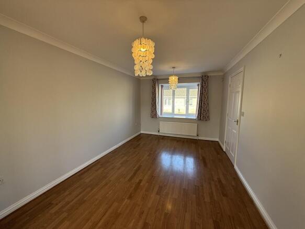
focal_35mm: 14
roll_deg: -0.9
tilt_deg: -6.6
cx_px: 152
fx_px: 123
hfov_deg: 102.1
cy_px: 114
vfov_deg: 85.7
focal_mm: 2.22
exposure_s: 1/99
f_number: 2.2
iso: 80
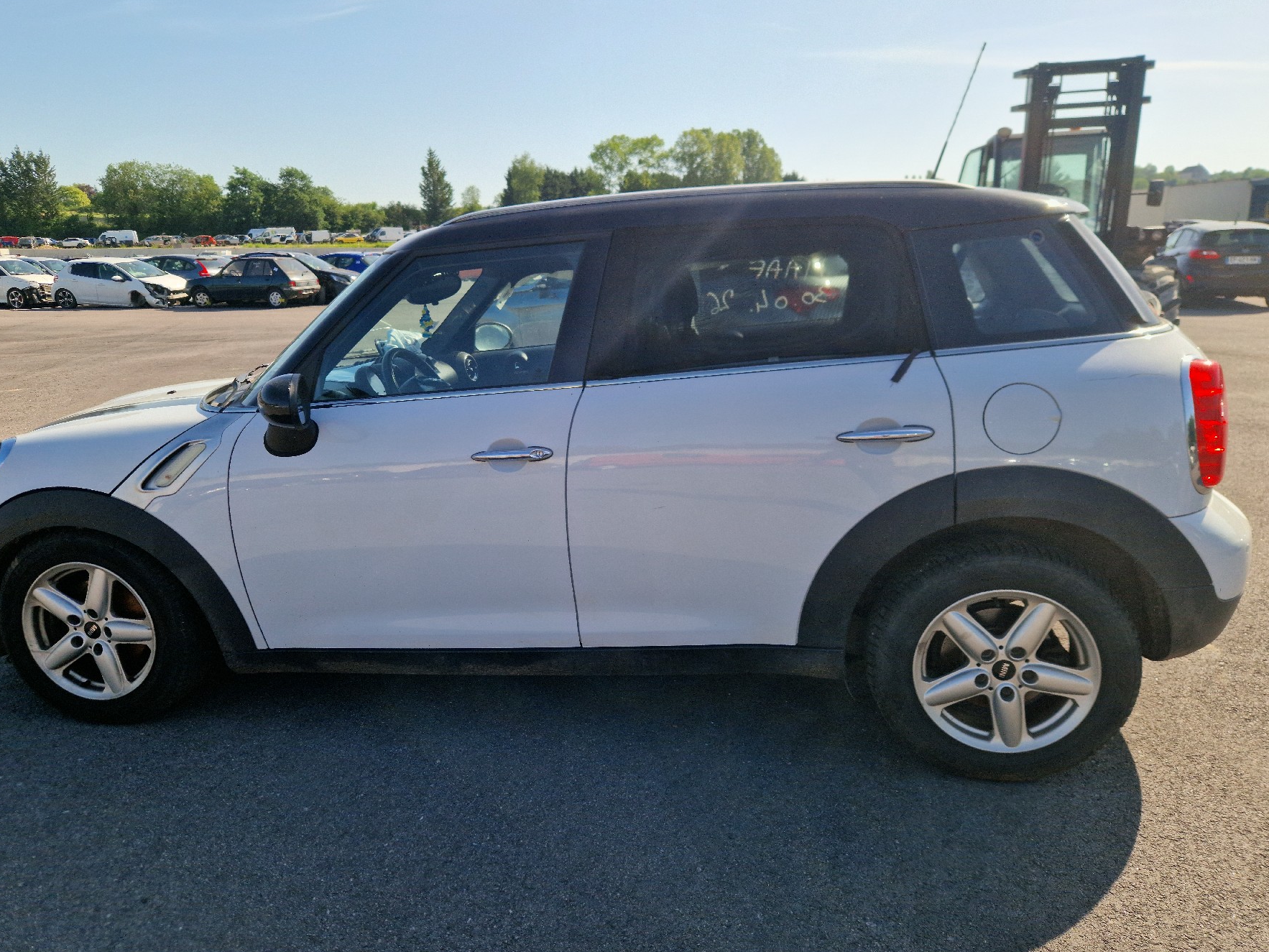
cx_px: 602
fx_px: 917
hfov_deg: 69.3
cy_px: 500
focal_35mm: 25
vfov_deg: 54.9
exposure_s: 1/1429
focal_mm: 5.4
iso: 50
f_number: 1.8
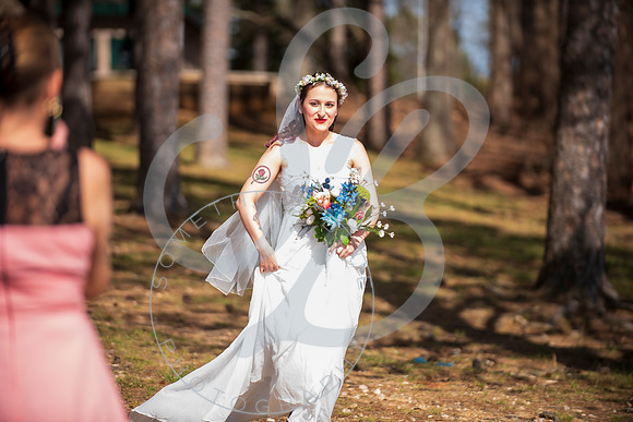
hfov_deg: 12.1
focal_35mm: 170
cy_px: 211
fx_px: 2990
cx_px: 316
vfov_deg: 8.1
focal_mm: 170
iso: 100
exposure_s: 1/640
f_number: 2.8
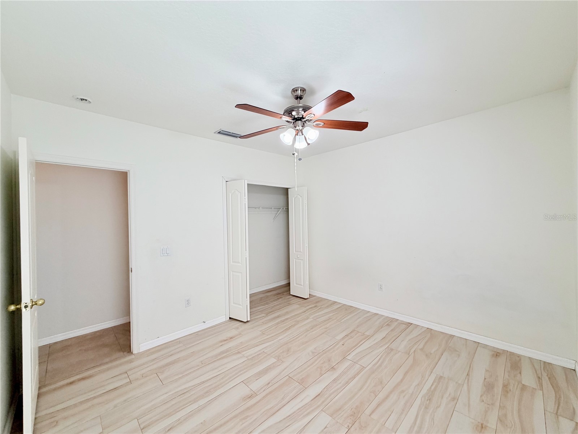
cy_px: 217
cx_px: 289
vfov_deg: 85.7
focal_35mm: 14
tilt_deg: +0.2
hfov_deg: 102.1
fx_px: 234
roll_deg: +1.3
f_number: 2.2
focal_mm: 2.22
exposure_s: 1/120
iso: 80
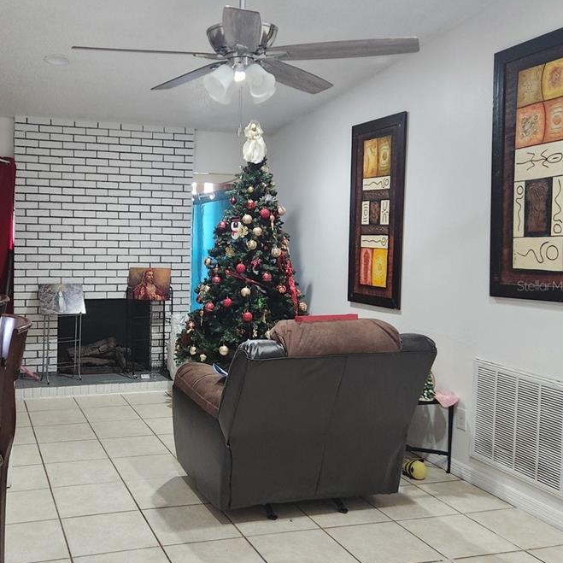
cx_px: 193
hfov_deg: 44.3
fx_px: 681
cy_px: 285
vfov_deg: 44.9
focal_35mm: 37
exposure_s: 1/120
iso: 800
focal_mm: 5.4
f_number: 1.8
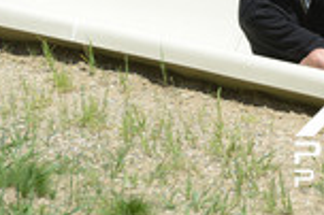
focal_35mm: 515
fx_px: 4630
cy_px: 97
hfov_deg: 4.0
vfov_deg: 2.7
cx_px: 377
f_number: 6.3
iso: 400
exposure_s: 1/1250
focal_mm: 195
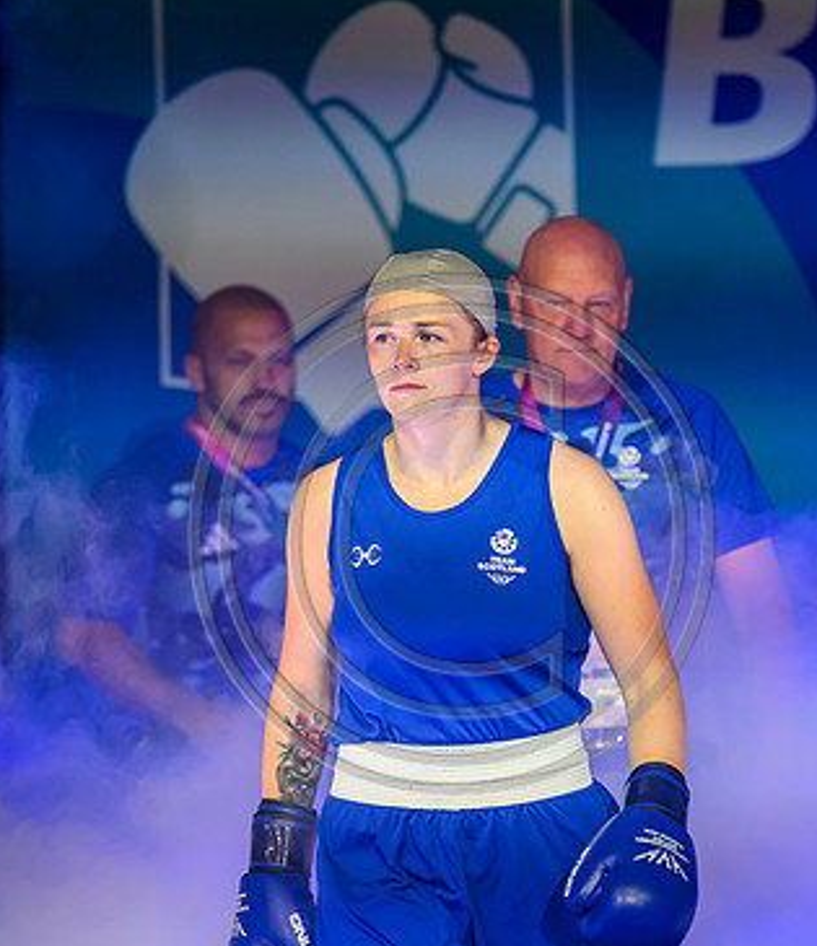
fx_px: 10028
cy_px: 539
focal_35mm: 347
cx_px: 484
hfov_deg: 4.7
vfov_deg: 5.4
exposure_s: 1/2000
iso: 2000
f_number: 3.2
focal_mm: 200
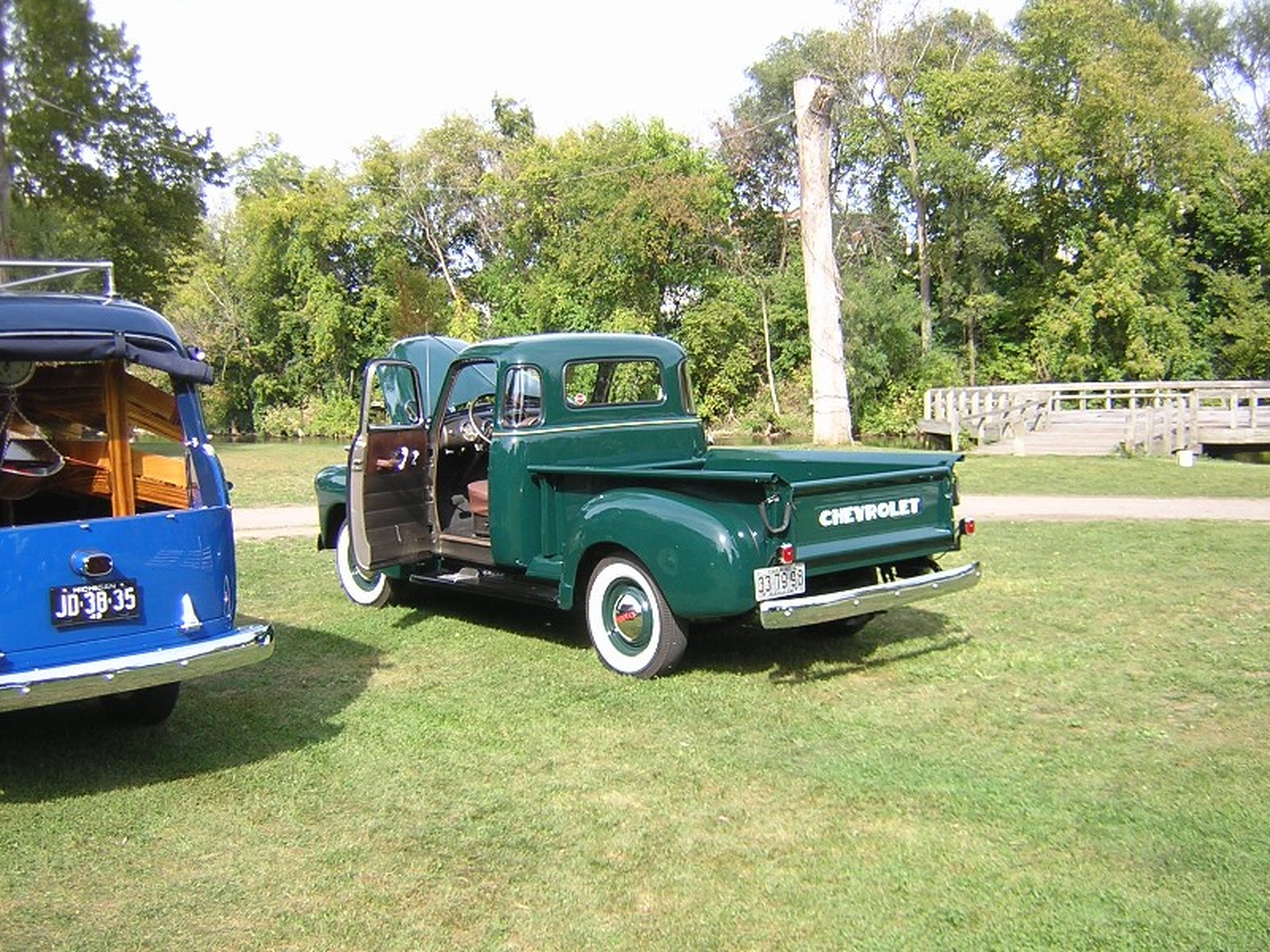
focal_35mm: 36
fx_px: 1321
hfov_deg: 51.4
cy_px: 476
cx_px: 635
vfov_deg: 39.7
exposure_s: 1/322
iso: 100
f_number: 2.6
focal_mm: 4.7
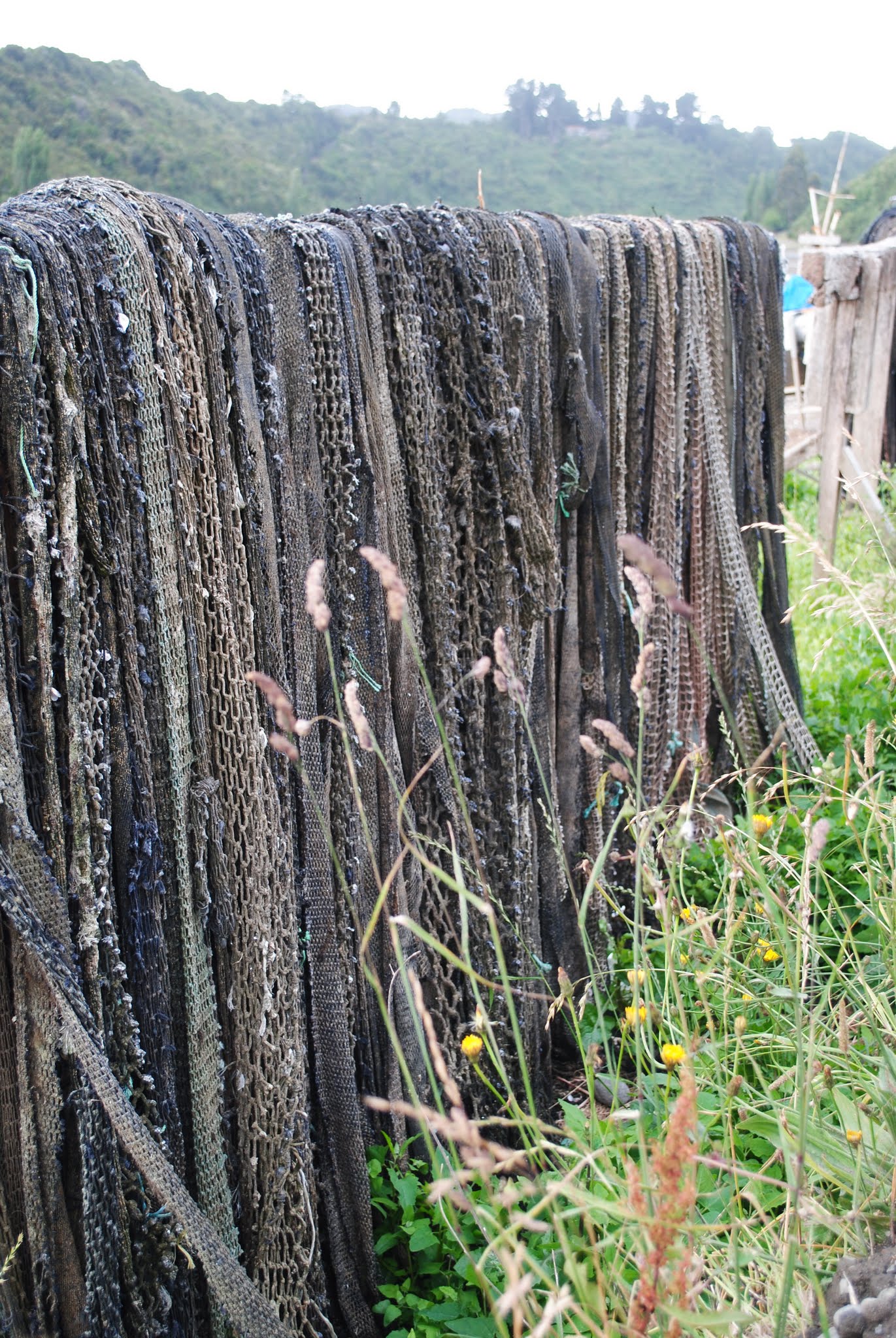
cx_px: 448
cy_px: 669
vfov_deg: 41.1
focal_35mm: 48
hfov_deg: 28.2
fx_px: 1787
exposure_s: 1/60
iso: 200
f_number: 5.6
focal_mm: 32
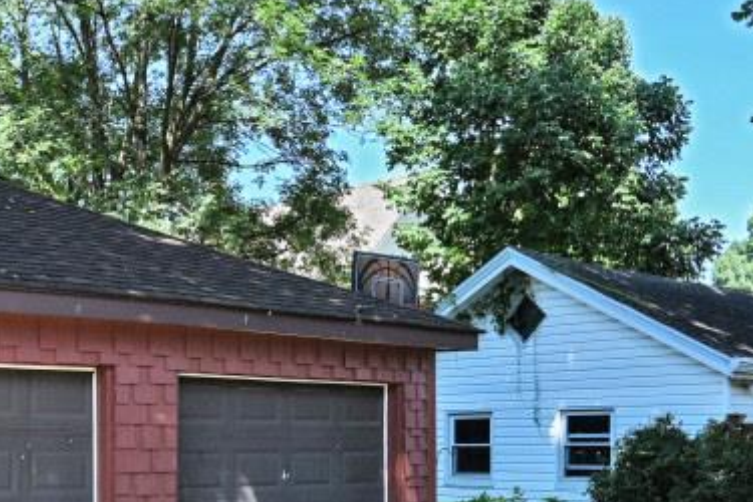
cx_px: 245
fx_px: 1171
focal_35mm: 56
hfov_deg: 35.3
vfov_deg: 23.4
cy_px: 478
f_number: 5.6
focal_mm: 14
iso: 100
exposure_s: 1/250
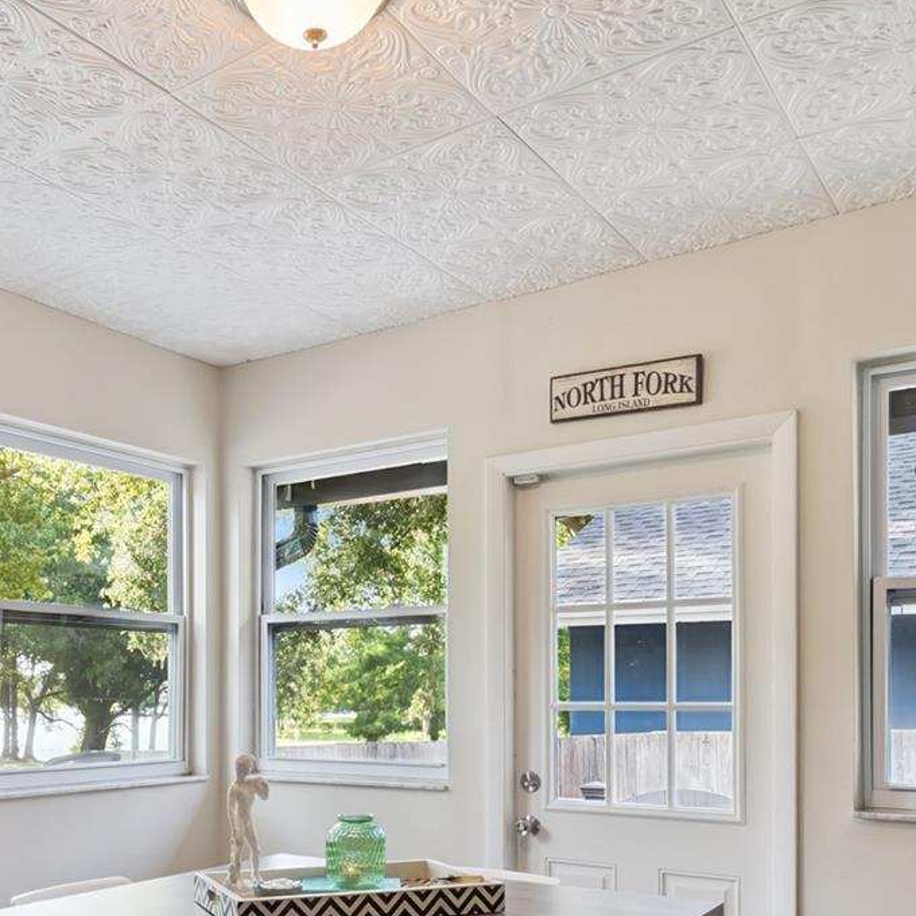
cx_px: 291
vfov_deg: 46.7
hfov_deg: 47.5
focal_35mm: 34
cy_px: 690
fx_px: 1018
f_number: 9
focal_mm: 17
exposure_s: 1/40
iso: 800
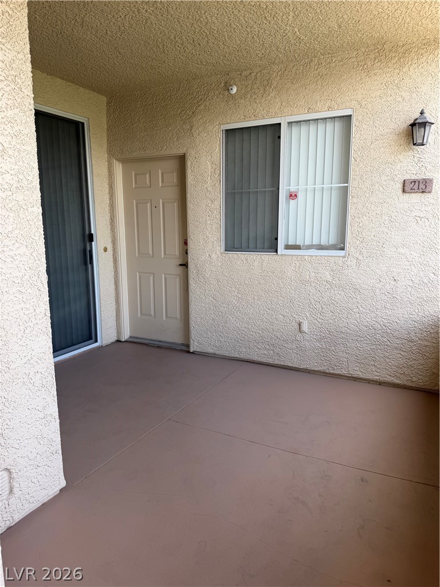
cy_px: 294
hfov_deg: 56.8
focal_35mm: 24
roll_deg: +0.5
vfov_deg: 71.6
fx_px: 407
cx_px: 220
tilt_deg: -10.1
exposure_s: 1/395
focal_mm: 6.76
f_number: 1.78
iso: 80
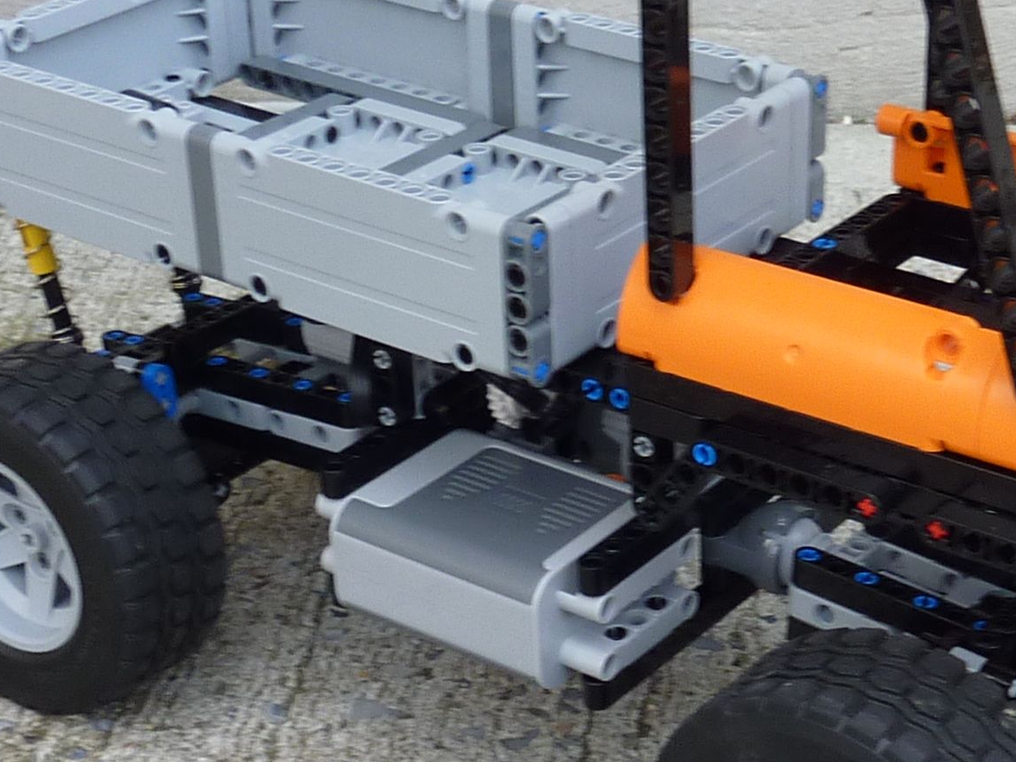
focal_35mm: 84
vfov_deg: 17.5
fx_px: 2466
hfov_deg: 23.2
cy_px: 543
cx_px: 635
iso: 80
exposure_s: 1/80
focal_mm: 4.4
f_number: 3.3
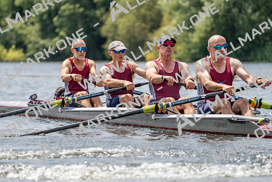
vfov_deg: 4.9
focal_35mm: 280
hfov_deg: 7.4
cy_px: 91
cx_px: 136
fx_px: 2116
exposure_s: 1/1600
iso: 200
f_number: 5.6
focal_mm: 280
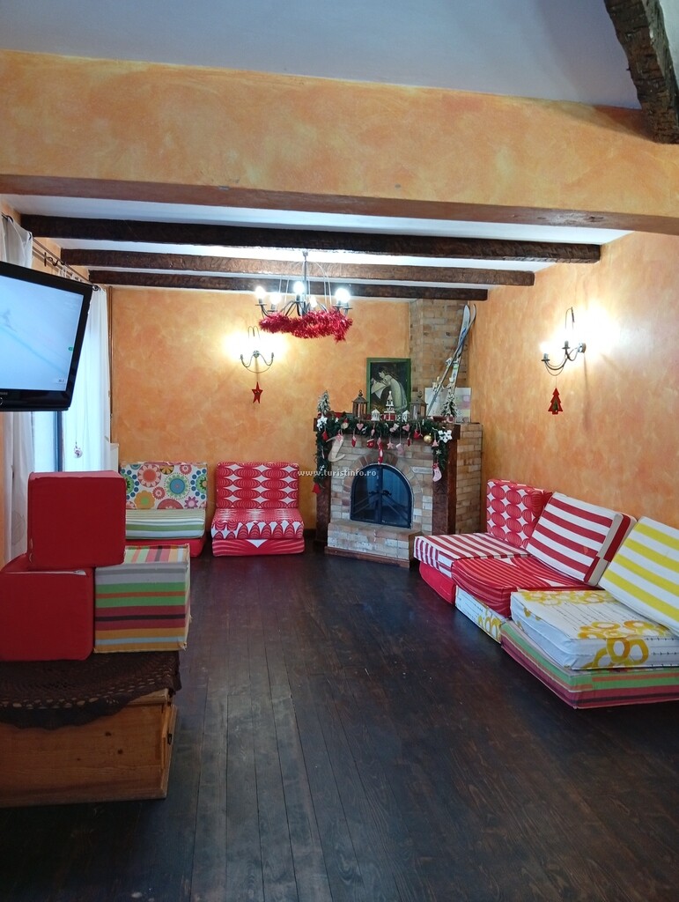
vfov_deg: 67.2
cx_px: 340
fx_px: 678
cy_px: 451
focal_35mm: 26
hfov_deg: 53.2
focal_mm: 3.96
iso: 522
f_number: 1.8
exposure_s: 1/33.3
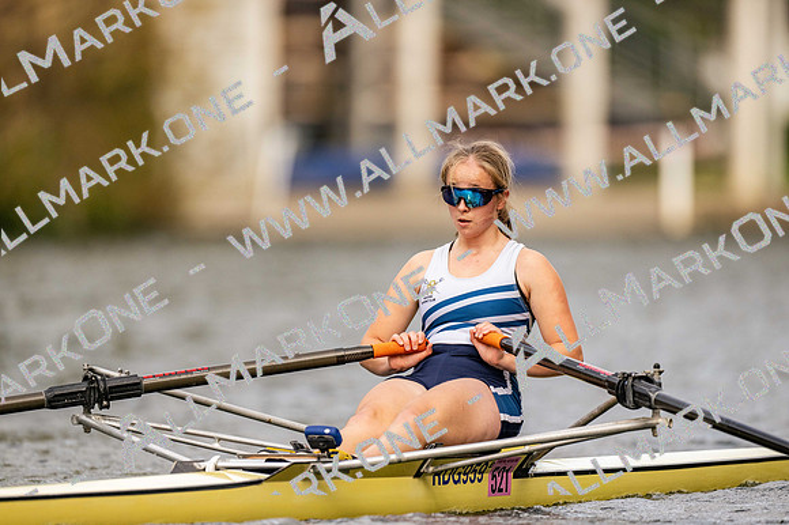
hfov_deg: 3.4
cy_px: 262
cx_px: 394
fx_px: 13145
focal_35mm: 600
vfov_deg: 2.3
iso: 720
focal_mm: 600
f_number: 4
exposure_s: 1/2500
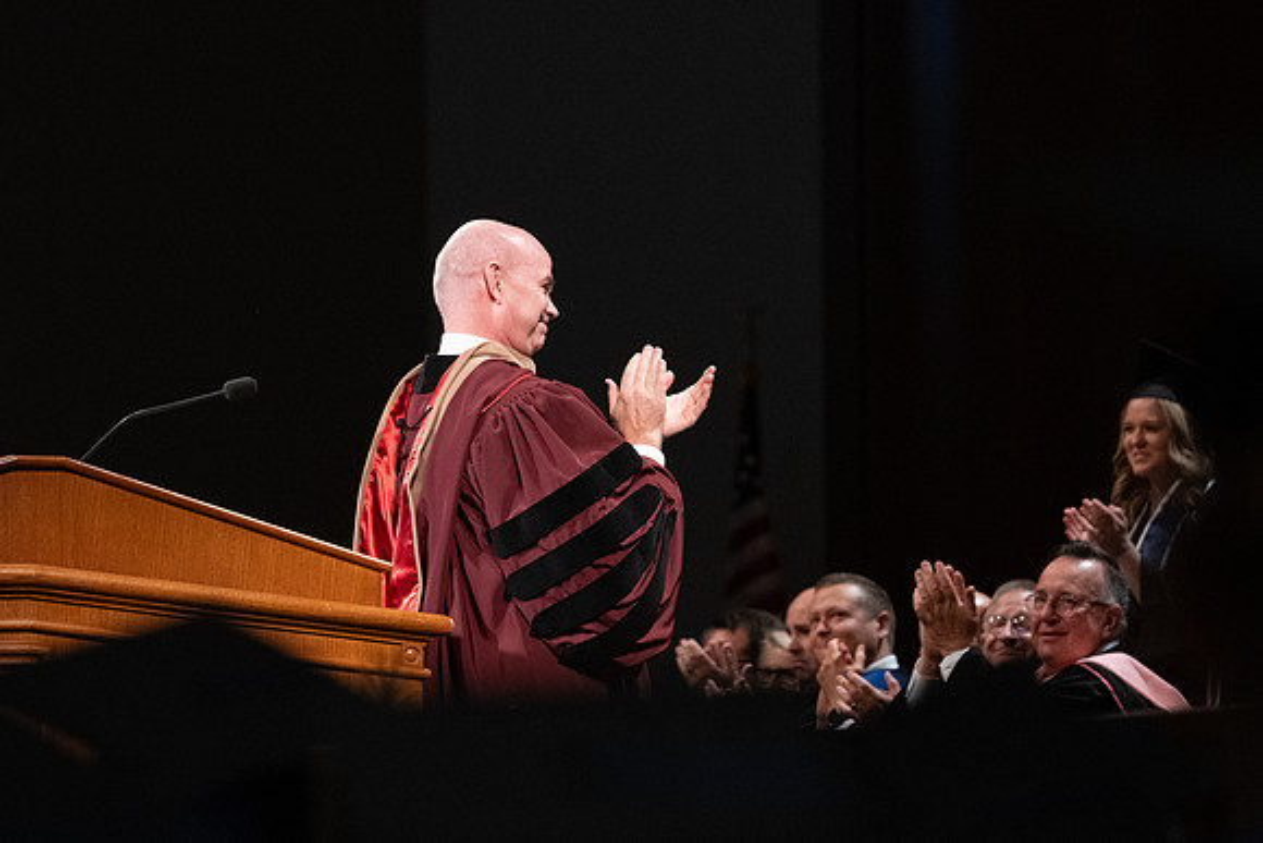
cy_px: 330
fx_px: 10175
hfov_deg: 7.1
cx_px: 559
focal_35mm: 290
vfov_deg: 4.7
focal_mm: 185
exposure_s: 1/250
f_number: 3.5
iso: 3200
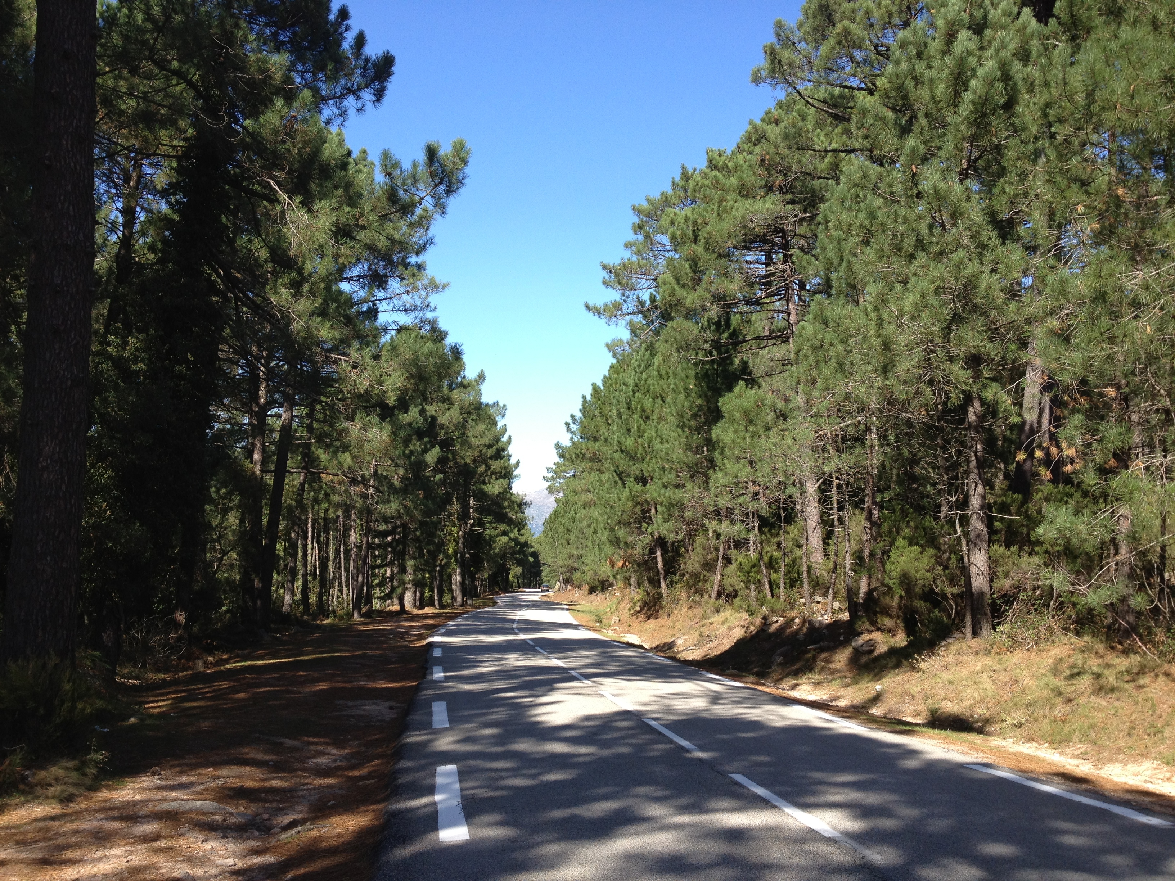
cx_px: 588
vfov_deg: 40.7
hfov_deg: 52.6
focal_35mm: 35
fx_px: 1188
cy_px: 440
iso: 64
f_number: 2.4
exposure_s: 1/690
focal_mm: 4.28
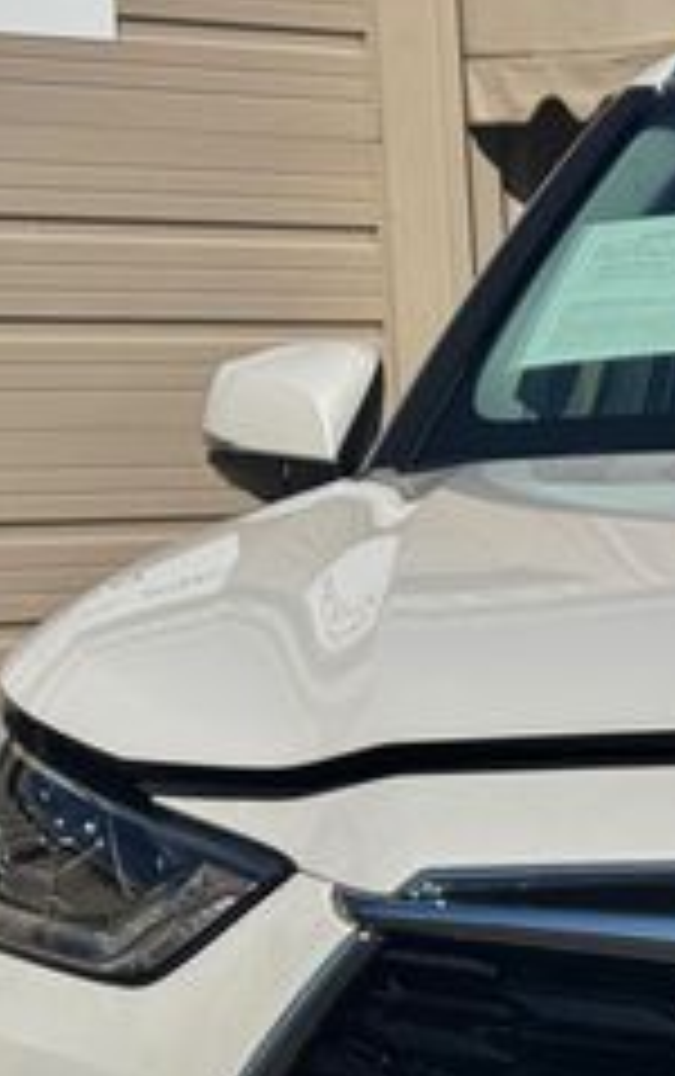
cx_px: 1174
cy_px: 954
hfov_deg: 9.3
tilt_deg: -7.4
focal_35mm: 136
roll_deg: +1.6
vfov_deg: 15.2
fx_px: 3991
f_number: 1.78
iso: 64
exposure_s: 1/15385
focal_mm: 6.76
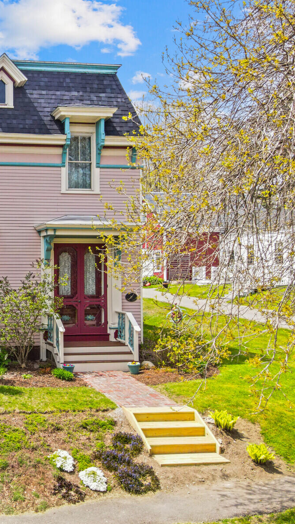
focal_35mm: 35
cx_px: -48
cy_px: 261
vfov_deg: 56.6
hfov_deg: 29.5
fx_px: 487
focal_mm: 4.5
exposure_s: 1/800
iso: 200
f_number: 2.8
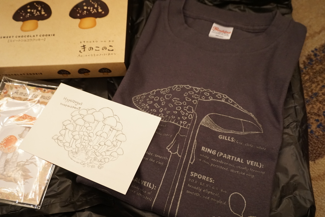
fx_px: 284
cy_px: 108
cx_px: 162
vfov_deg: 41.7
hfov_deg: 59.5
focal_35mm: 32
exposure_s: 1/60
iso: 2000
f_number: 4
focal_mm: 21
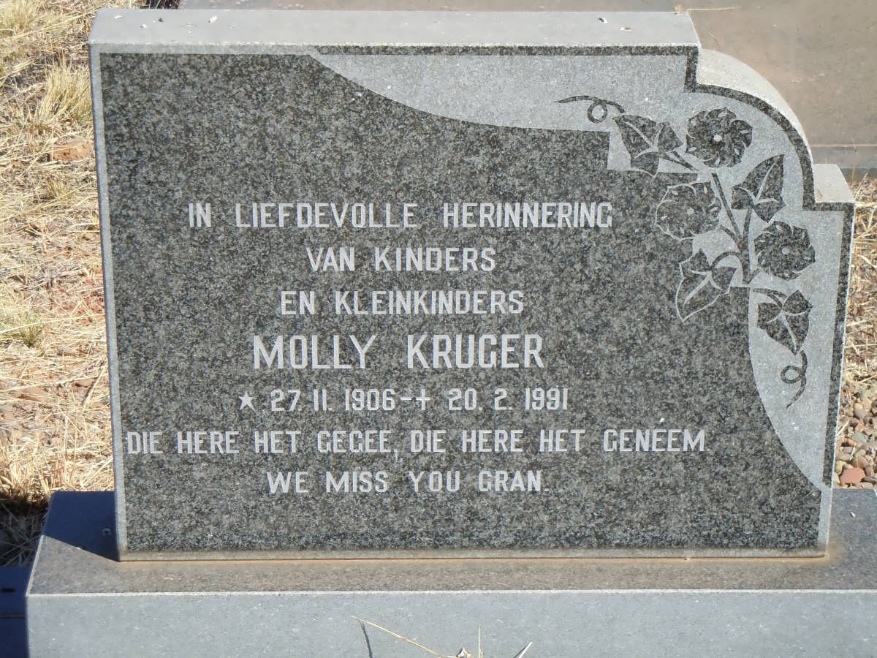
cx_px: 438
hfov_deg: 19.3
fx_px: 2584
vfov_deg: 14.5
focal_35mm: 102
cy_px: 329
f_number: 4.5
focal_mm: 18.3
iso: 200
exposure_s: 1/800
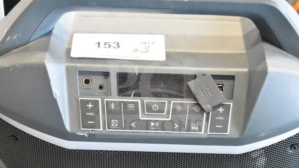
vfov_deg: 13.8
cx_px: 151
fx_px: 694
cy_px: 99
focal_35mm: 88
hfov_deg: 24.3
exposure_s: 1/100
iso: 16000
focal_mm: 55
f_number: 5.6
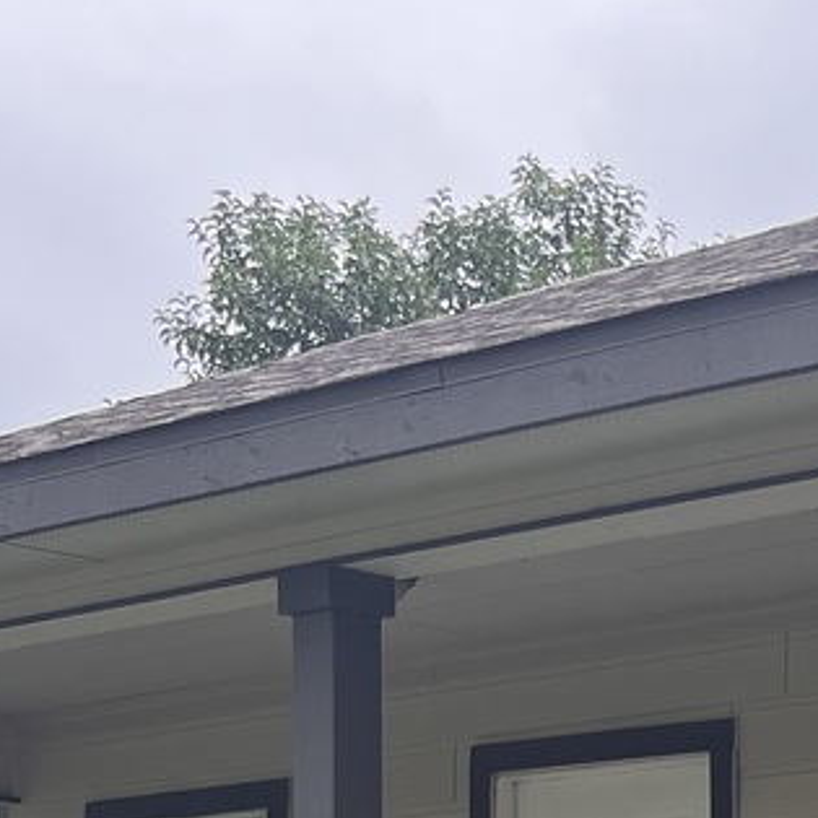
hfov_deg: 15.0
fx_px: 2807
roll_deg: +0.5
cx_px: 1350
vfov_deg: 15.2
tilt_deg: +0.9
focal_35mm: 105
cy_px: 1265
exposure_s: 1/853
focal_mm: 5.7
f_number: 1.5
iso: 50
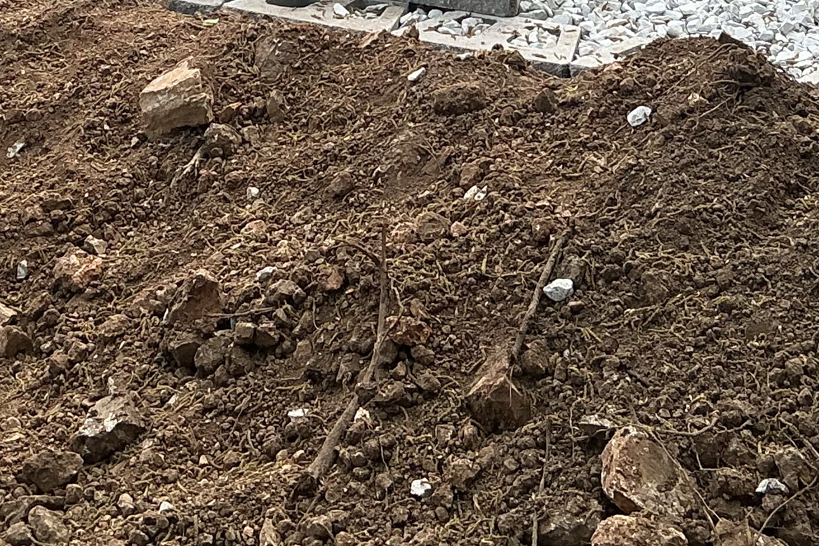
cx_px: 389
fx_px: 2070
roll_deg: -1.6
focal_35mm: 91
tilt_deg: -8.4
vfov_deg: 14.2
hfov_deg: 22.4
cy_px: -237
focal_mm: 3
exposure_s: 1/370
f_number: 1.8
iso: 25
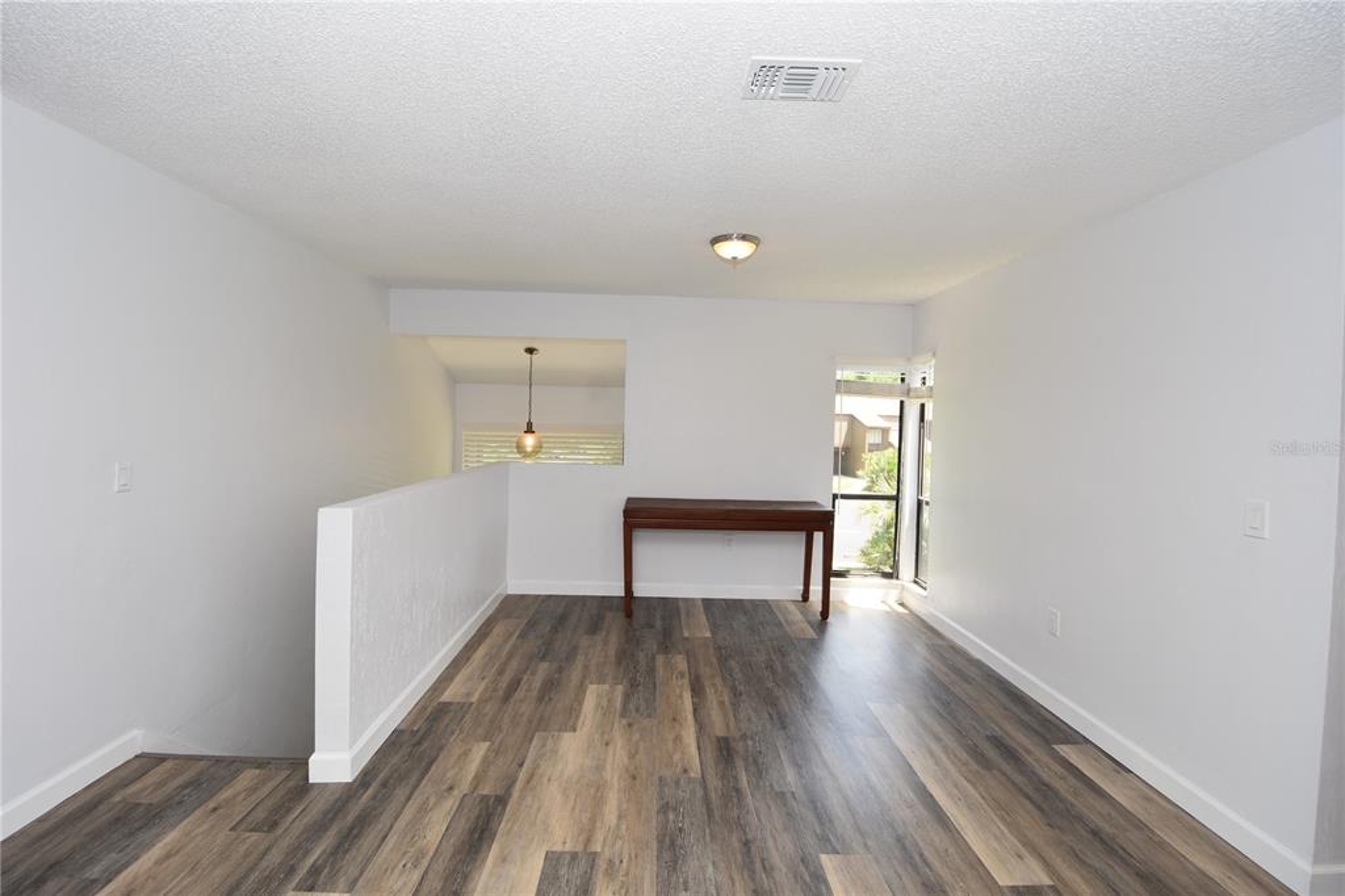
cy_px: 448
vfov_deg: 77.3
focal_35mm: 15
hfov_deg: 100.4
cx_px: 672
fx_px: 560
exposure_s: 1/100
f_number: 5
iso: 200
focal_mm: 10
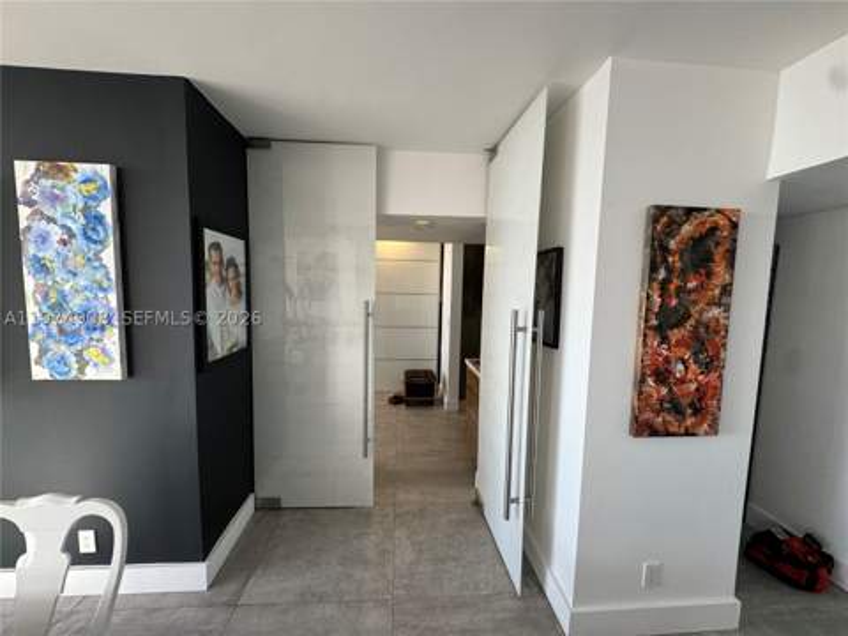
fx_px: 343
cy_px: 318
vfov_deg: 85.7
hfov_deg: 102.1
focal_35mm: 14
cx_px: 424
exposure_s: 1/120
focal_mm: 2.22
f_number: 2.2
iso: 125
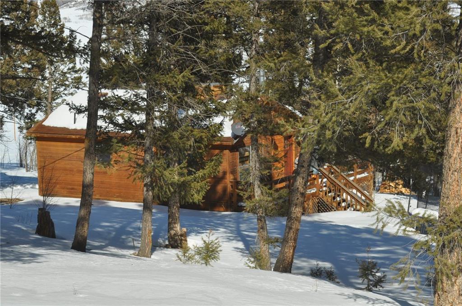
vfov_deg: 16.5
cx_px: 231
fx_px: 1057
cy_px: 153
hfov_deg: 24.7
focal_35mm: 82
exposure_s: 1/400
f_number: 10
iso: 200
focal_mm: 55
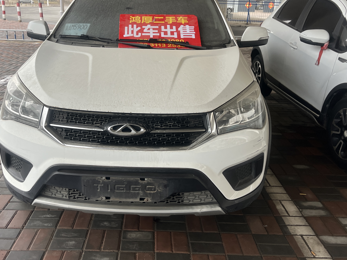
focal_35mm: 35
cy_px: 113
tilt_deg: -14.5
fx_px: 351
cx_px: 156
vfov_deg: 40.6
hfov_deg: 52.5
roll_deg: -2.5
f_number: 1.6
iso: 100
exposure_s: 1/121
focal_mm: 5.1
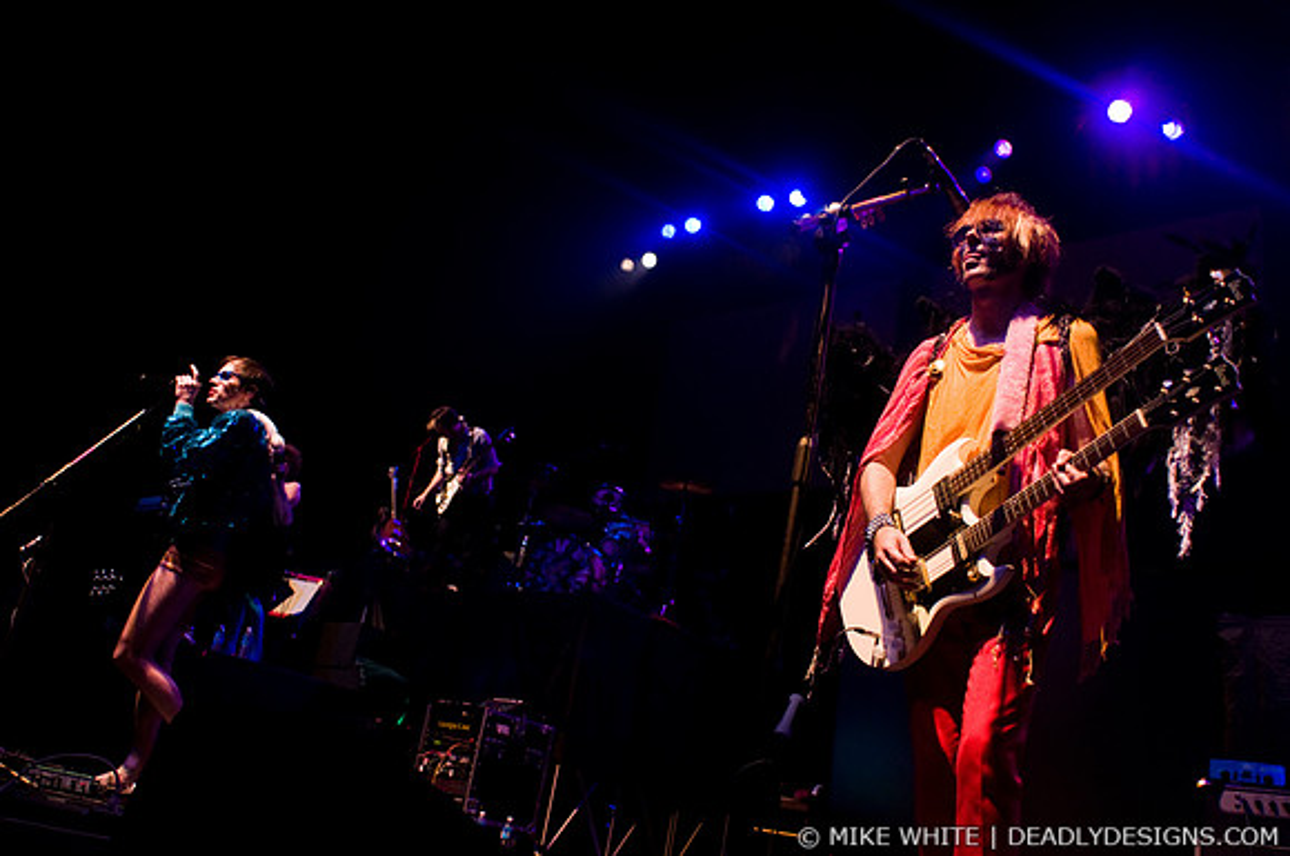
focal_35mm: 30
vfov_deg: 43.5
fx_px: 1073
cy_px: 428
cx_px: 645
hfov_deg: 62.0
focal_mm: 20
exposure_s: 1/125
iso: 640
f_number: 2.8
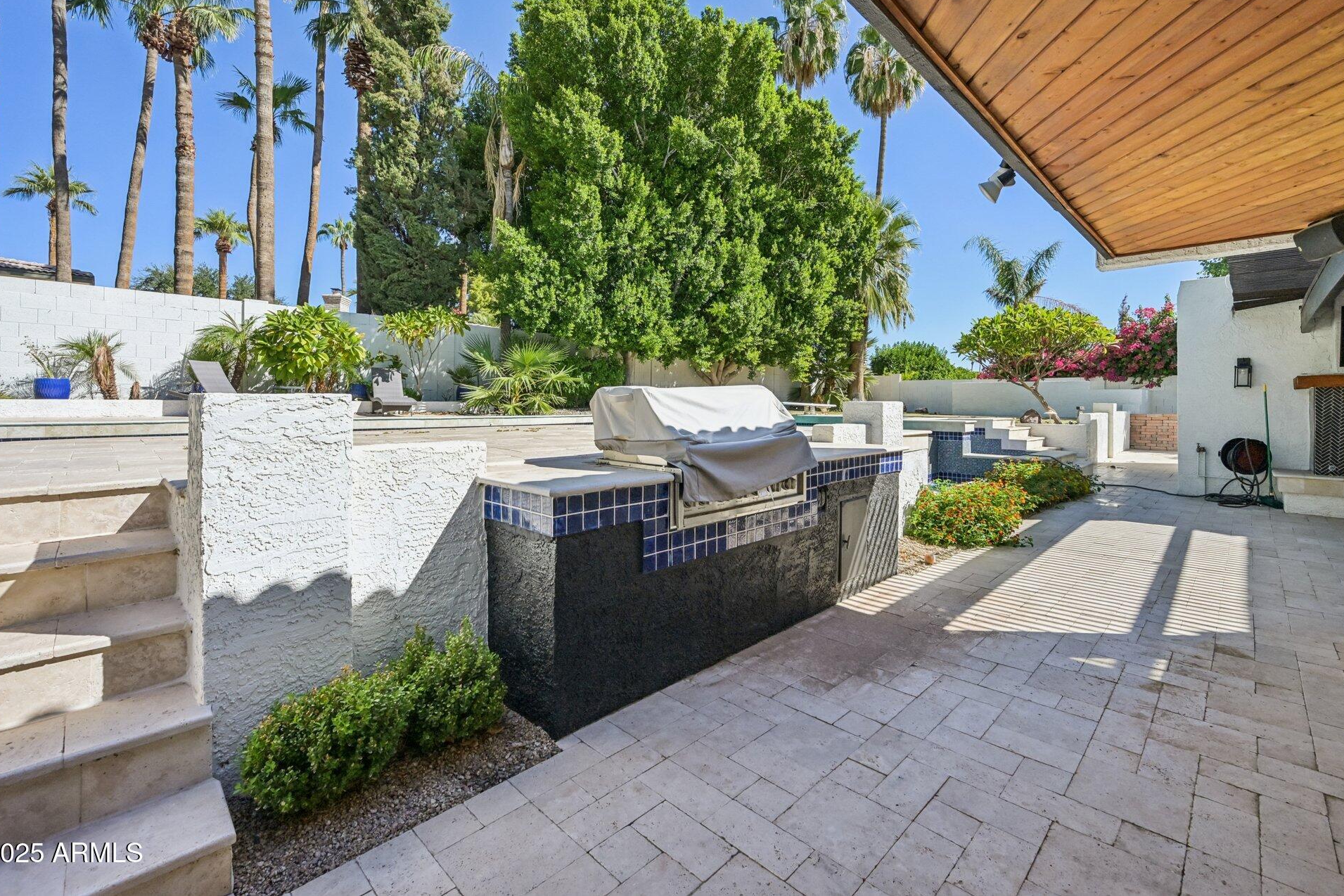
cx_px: 701
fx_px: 560
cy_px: 417
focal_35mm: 15
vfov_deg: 77.2
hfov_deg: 100.3
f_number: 8
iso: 500
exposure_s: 1/1000
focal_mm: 14
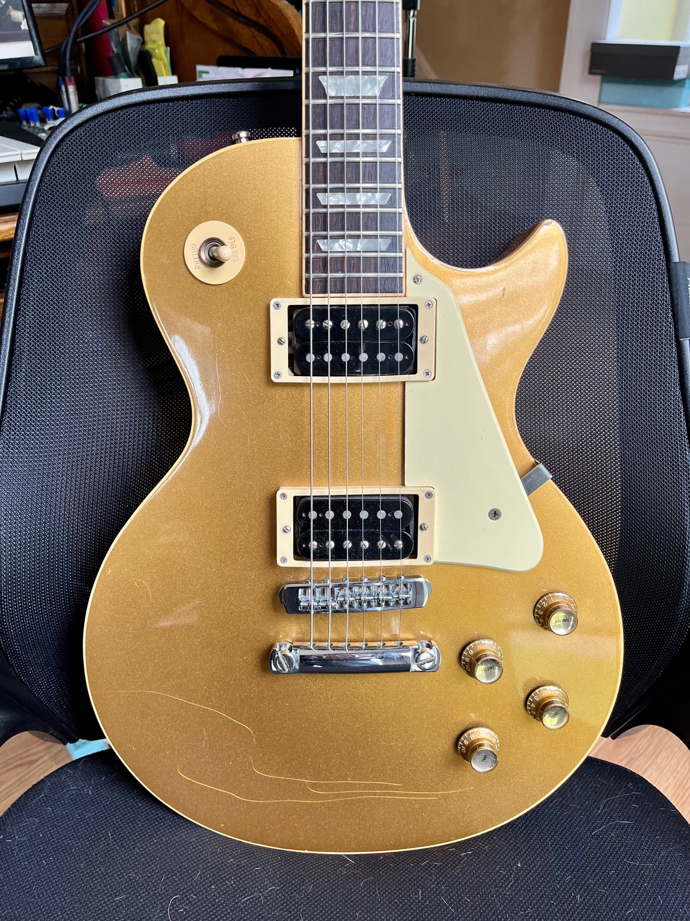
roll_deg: +0.3
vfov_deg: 67.3
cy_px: 460
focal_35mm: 26
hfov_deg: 53.1
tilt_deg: -31.4
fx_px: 691
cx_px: 345
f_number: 1.6
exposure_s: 1/120
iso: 125
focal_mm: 5.1
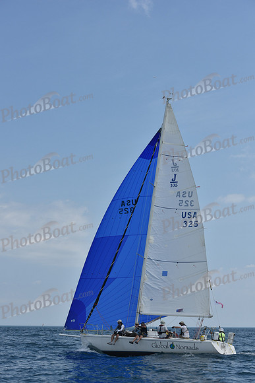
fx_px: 743
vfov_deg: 28.8
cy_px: 192
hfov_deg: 19.5
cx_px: 128
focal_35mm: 70
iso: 250
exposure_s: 1/1250
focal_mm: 70
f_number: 9
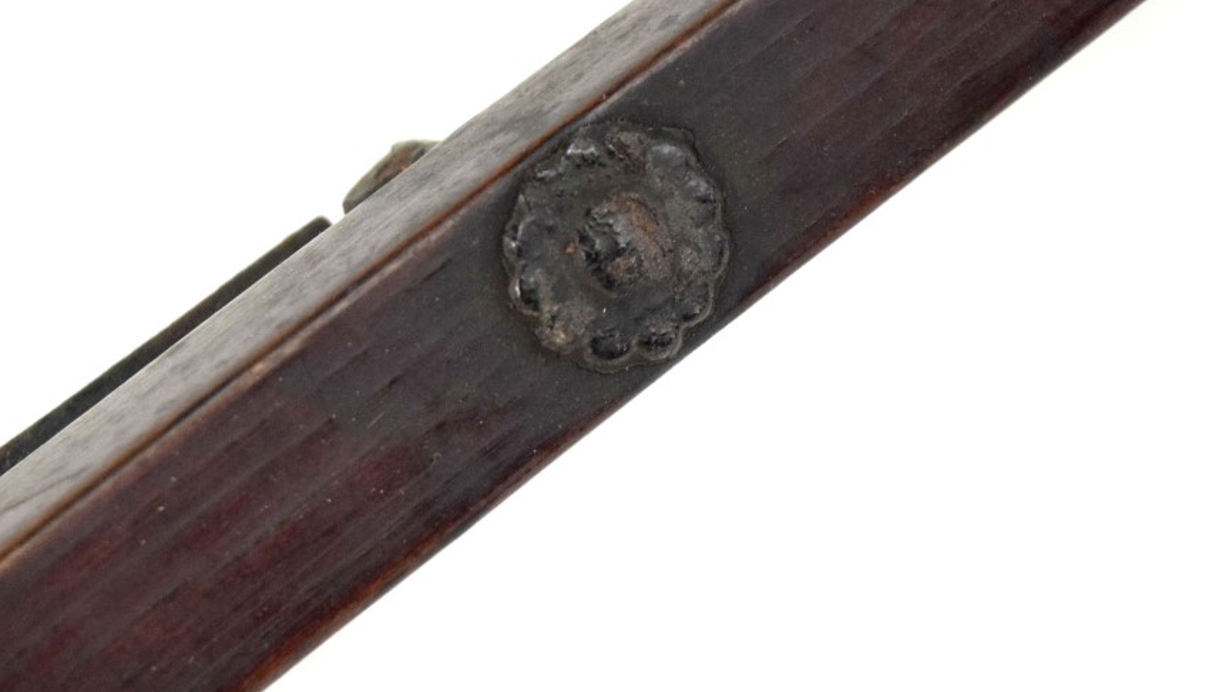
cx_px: 551
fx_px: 4887
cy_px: 245
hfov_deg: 14.3
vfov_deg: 8.1
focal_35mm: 150
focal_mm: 55
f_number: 5.6
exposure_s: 1/2000
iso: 1600
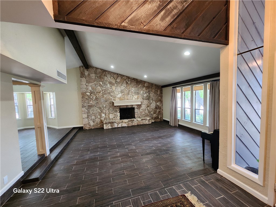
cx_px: 138
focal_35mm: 13
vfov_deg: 89.9
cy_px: 104
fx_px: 104
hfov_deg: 106.2
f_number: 2.2
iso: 400
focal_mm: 2.2
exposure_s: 1/60
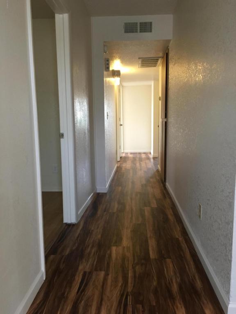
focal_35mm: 29
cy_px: 157
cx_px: 118
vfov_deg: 61.7
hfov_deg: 48.2
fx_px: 264
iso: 125
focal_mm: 4.15
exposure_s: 1/30
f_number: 2.2
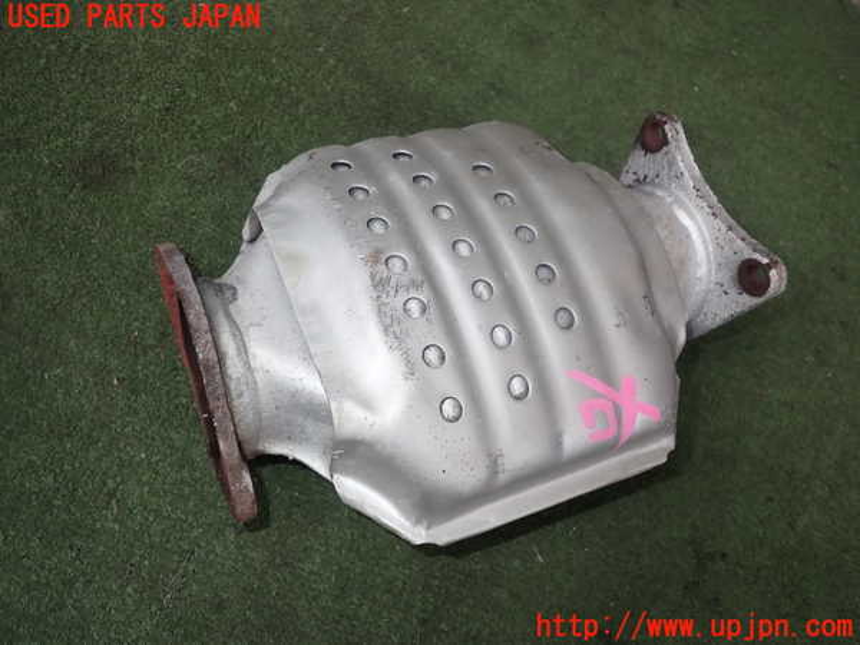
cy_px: 322
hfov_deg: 60.0
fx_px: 745
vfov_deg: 46.8
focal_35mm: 30
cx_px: 430
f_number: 6.3
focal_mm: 5.4
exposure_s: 1/30
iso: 100
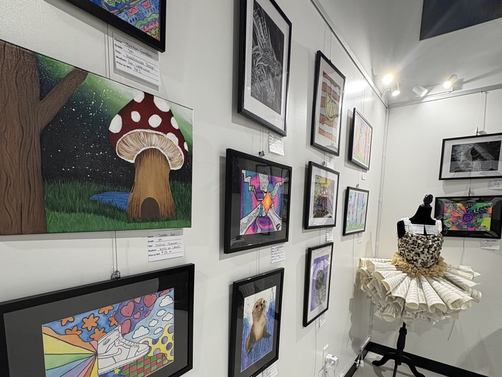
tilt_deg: -6.9
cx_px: 250
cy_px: 242
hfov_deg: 84.7
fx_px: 275
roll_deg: -0.3
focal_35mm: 19
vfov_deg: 67.3
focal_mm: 2.22
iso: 160
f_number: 2.2
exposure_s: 1/60
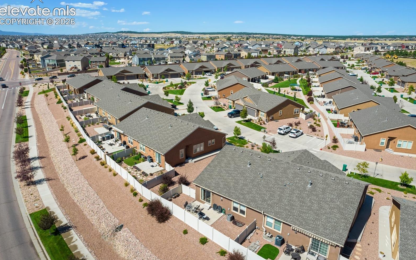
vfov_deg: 53.0
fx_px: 261
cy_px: 130
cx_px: 208
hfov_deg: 77.2
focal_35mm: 23
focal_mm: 8.38
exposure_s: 1/2000
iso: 100
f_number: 2.8
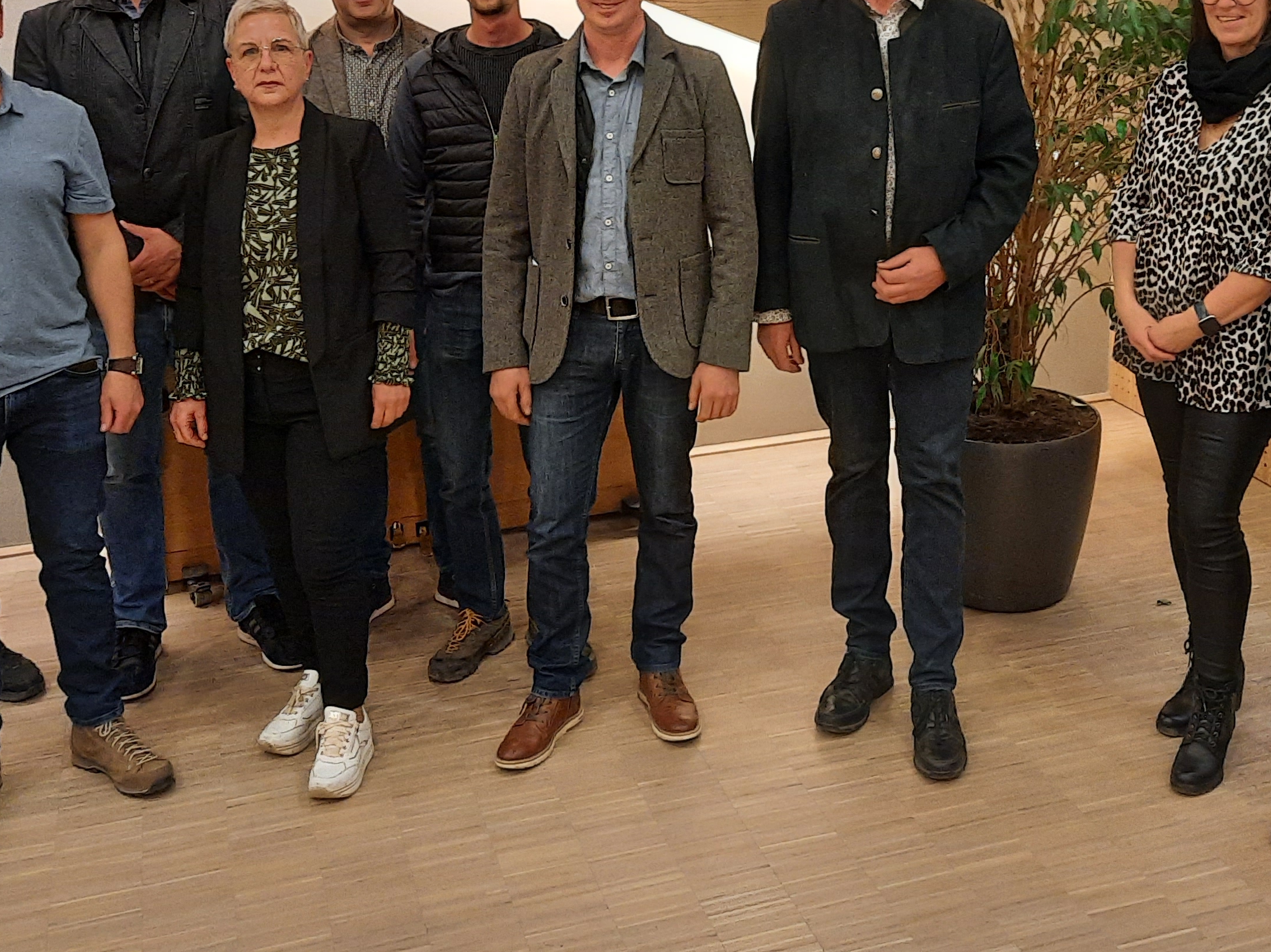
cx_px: 742
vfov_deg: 30.8
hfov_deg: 41.1
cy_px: 196
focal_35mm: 46
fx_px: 1689
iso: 320
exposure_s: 1/50
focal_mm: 4.6
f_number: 2
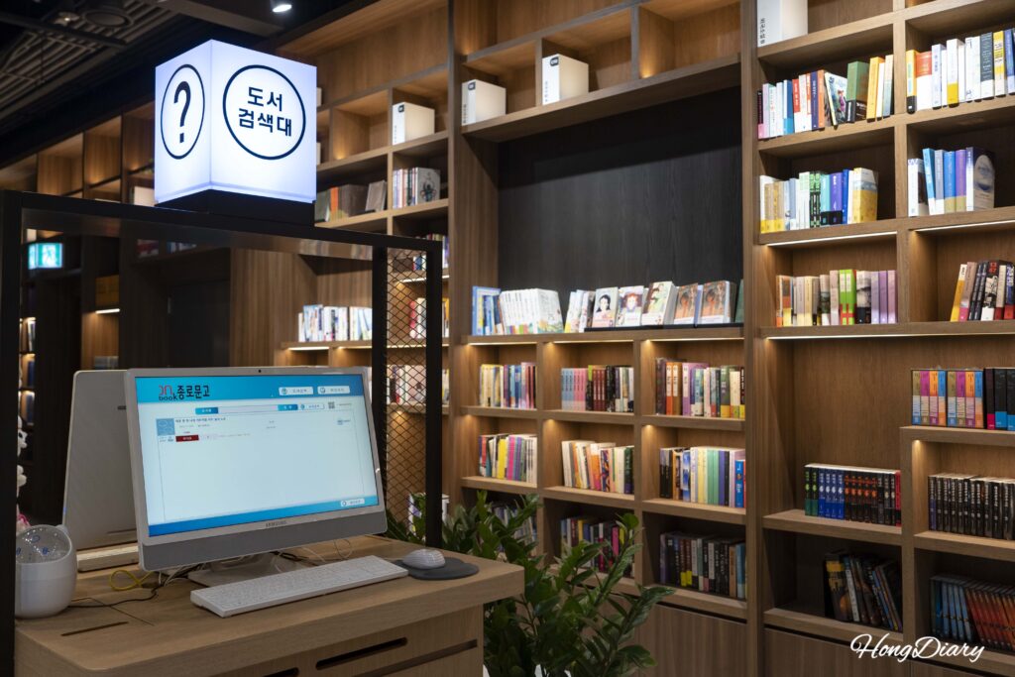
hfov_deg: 57.2
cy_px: 338
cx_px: 508
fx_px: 930
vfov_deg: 40.0
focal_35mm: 33
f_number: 4.5
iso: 1000
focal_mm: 33
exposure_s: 1/160
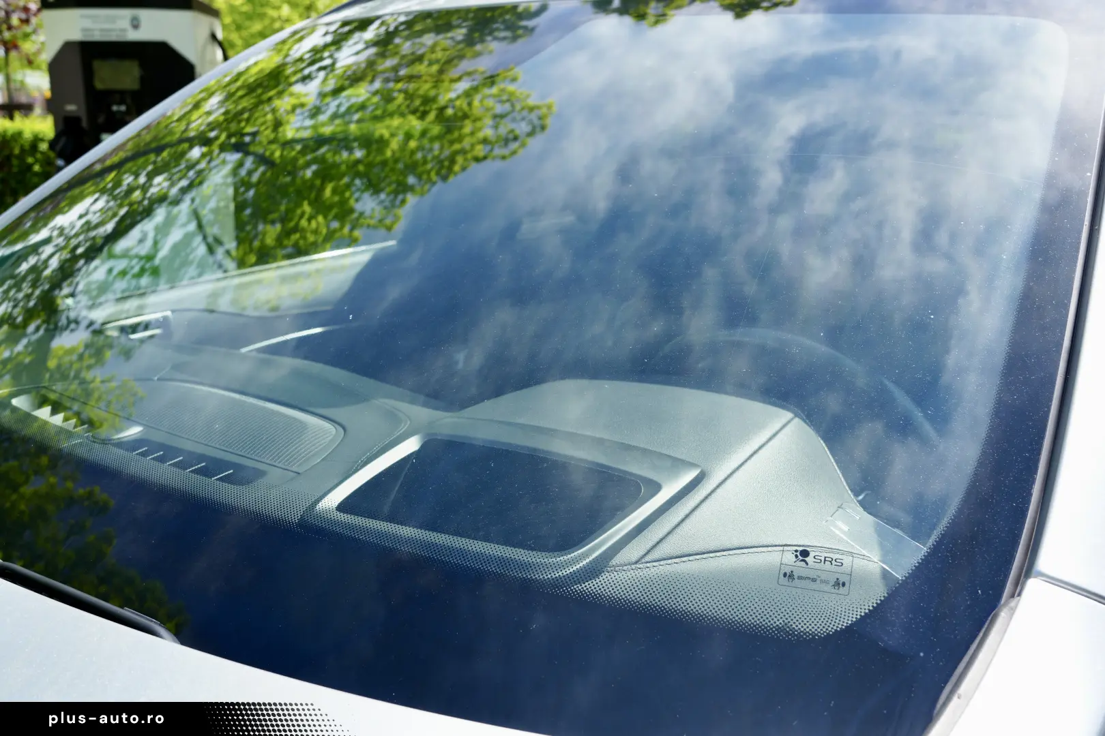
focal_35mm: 36
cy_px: 368
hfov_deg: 53.1
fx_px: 1105
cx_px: 552
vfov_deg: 36.9
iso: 100
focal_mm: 36
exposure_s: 1/100
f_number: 8
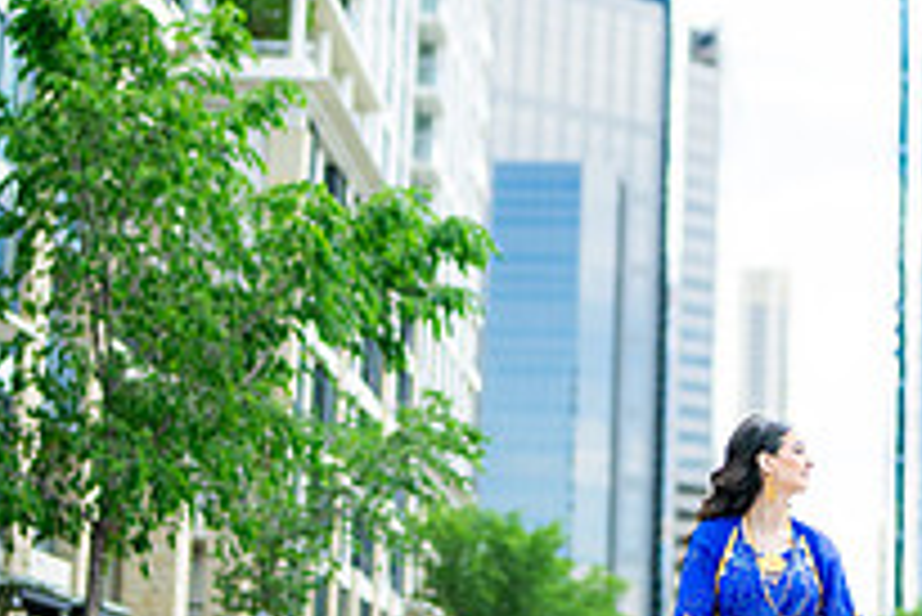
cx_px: 805
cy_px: 290
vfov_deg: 13.8
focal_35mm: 99
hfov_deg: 20.2
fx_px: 2537
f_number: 1.2
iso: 125
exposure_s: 1/4000
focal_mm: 35
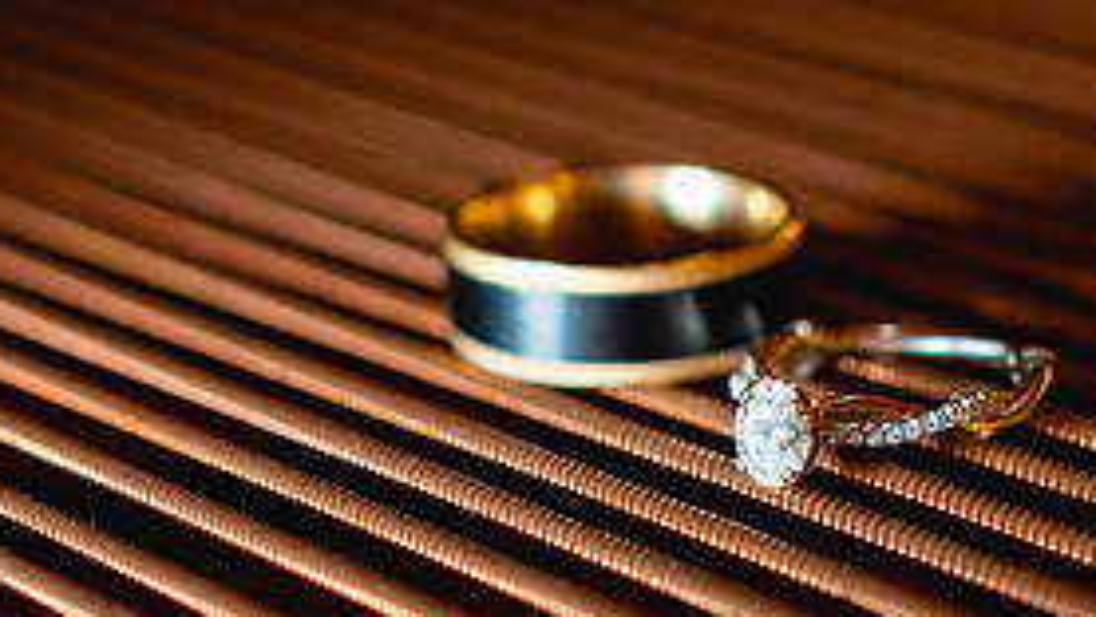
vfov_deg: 10.6
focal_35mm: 114
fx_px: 3314
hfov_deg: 18.7
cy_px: 575
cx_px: 783
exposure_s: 1/200
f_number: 2.8
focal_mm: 35
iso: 1250
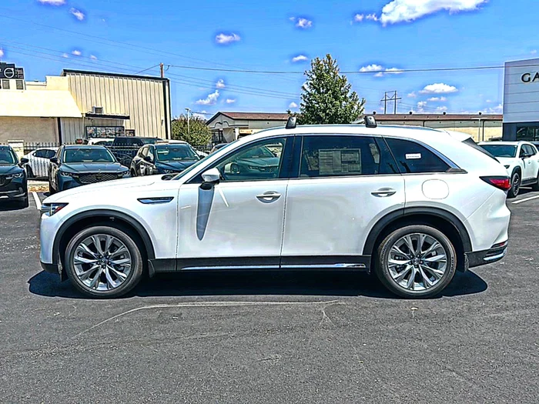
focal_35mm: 25
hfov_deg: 69.4
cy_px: 202
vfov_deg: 54.9
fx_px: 389
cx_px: 270
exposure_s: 1/6667
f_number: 1.78
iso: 80
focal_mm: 6.86
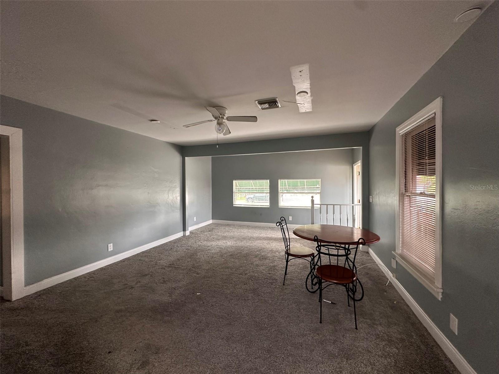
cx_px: 250
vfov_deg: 85.7
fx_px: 202
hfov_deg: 102.1
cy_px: 187
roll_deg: +0.0
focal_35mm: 14
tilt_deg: +0.7
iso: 250
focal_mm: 2.22
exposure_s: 1/49
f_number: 2.2
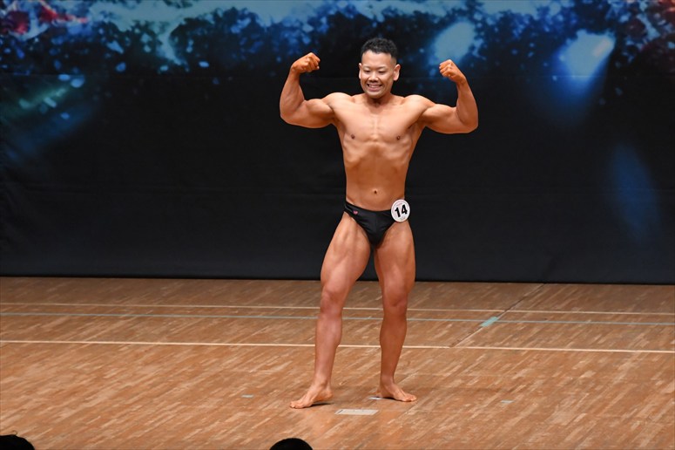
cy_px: 225
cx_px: 338
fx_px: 5060
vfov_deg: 5.1
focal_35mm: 270
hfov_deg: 7.6
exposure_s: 1/400
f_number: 5.6
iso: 5000
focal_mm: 180
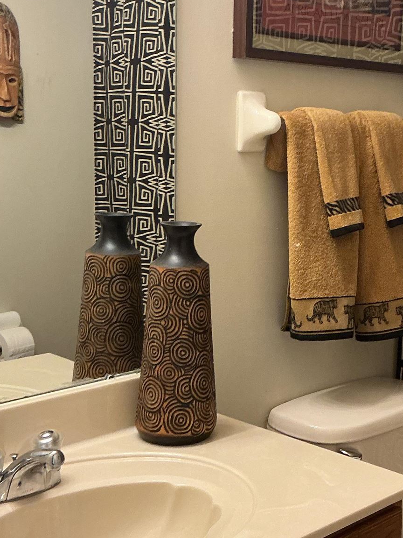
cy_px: 240
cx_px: 280
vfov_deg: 33.2
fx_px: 900
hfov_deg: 25.1
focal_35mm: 58
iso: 100
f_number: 1.8
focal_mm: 3
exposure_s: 1/60
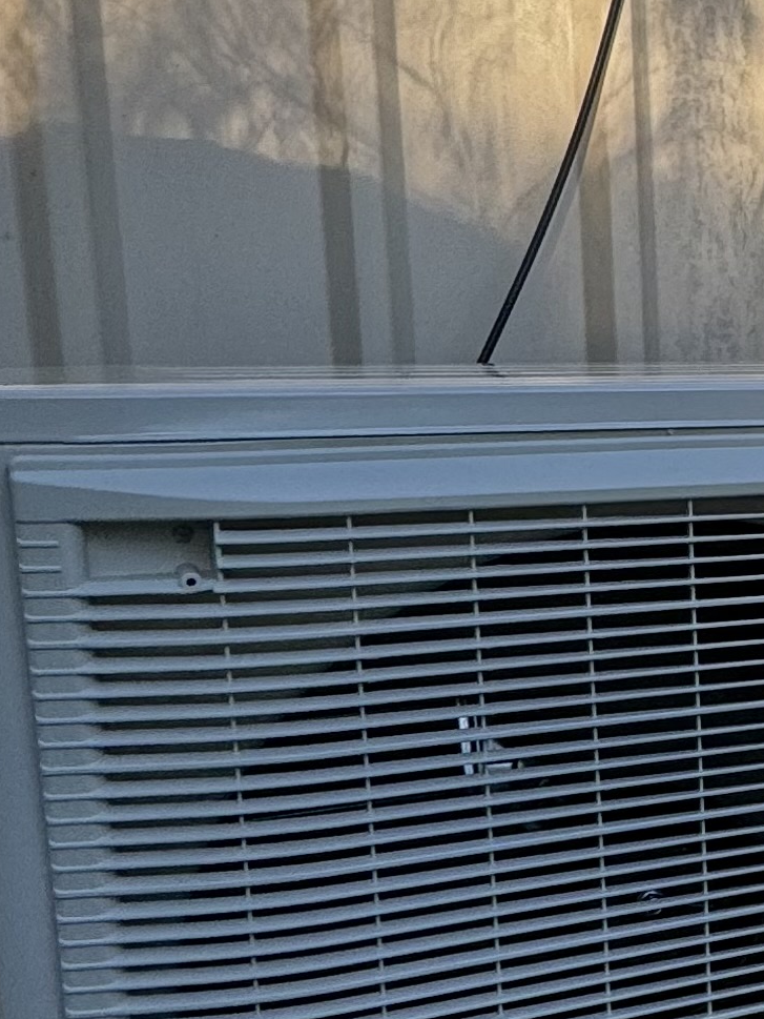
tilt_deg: -8.7
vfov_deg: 40.3
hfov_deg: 24.3
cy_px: 597
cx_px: 1136
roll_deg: -1.5
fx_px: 1383
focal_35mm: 47
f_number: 2.2
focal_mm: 2.22
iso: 100
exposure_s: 1/99
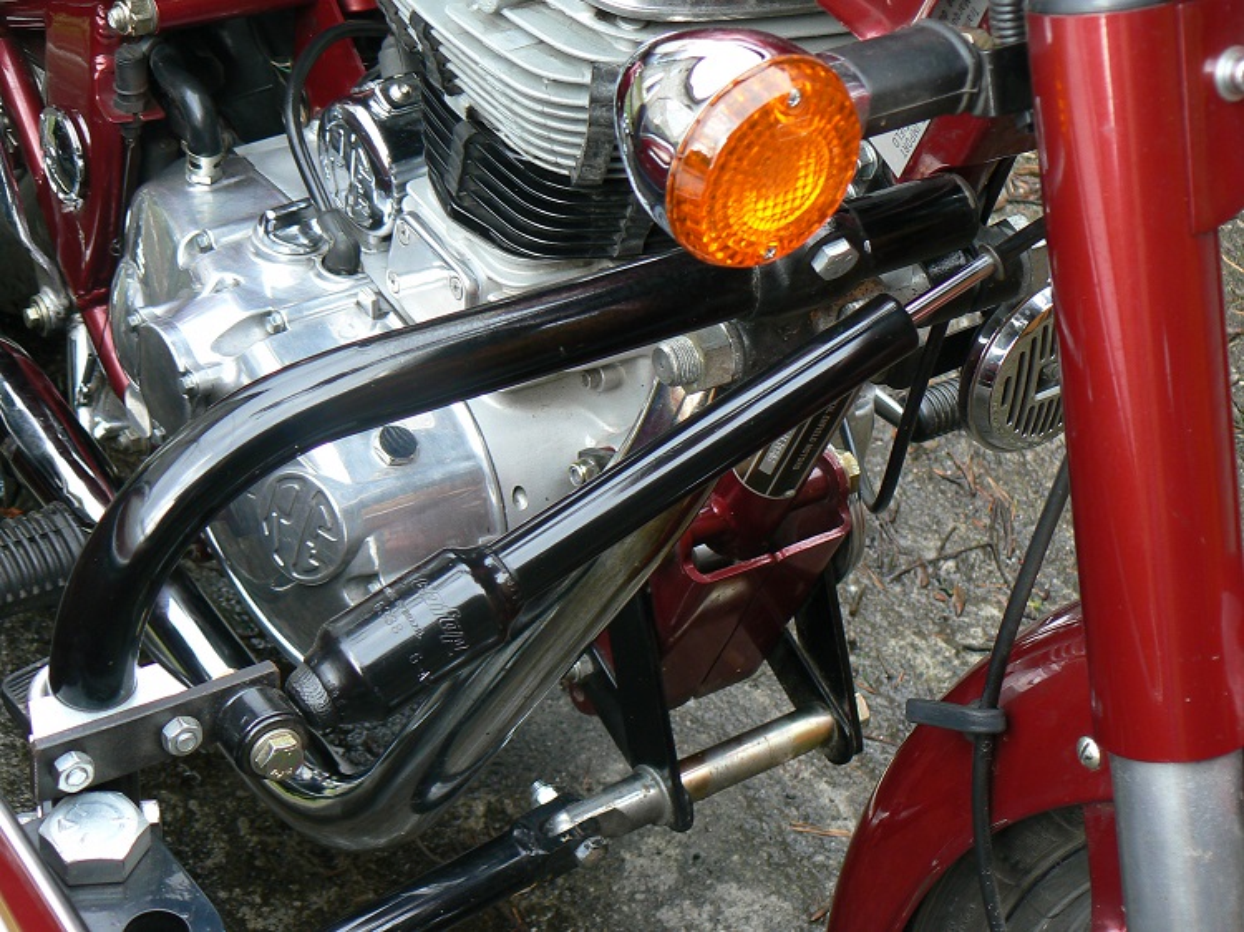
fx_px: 2766
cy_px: 466
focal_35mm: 77
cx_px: 622
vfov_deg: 19.1
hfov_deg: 25.3
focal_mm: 12.9
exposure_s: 1/50
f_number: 3.2
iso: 80
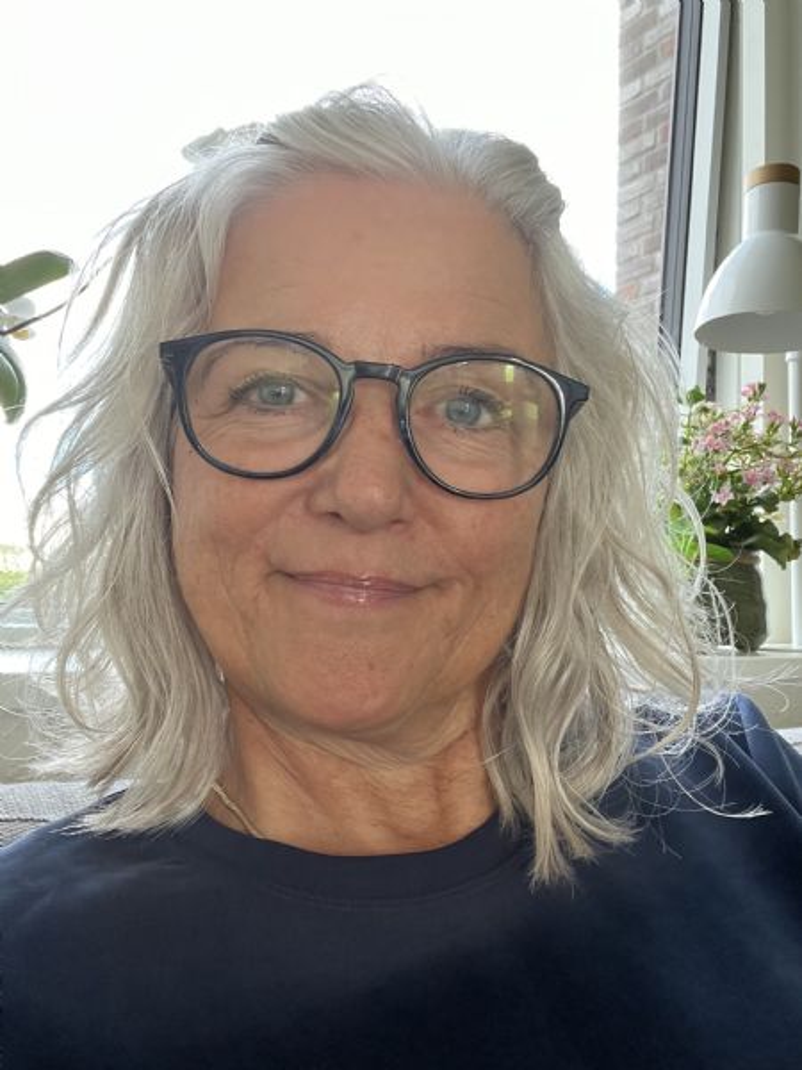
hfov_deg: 46.8
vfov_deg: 60.0
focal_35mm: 30
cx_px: 401
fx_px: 927
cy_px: 535
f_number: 2.2
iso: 160
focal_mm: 2.71
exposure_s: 1/60
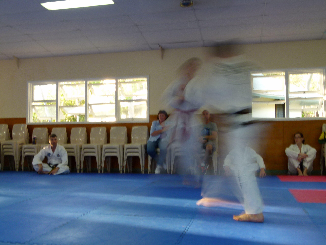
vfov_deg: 38.7
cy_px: 122
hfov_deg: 50.1
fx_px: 348
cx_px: 163
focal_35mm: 37
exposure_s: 1/4
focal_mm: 6.7
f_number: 7.1
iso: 100
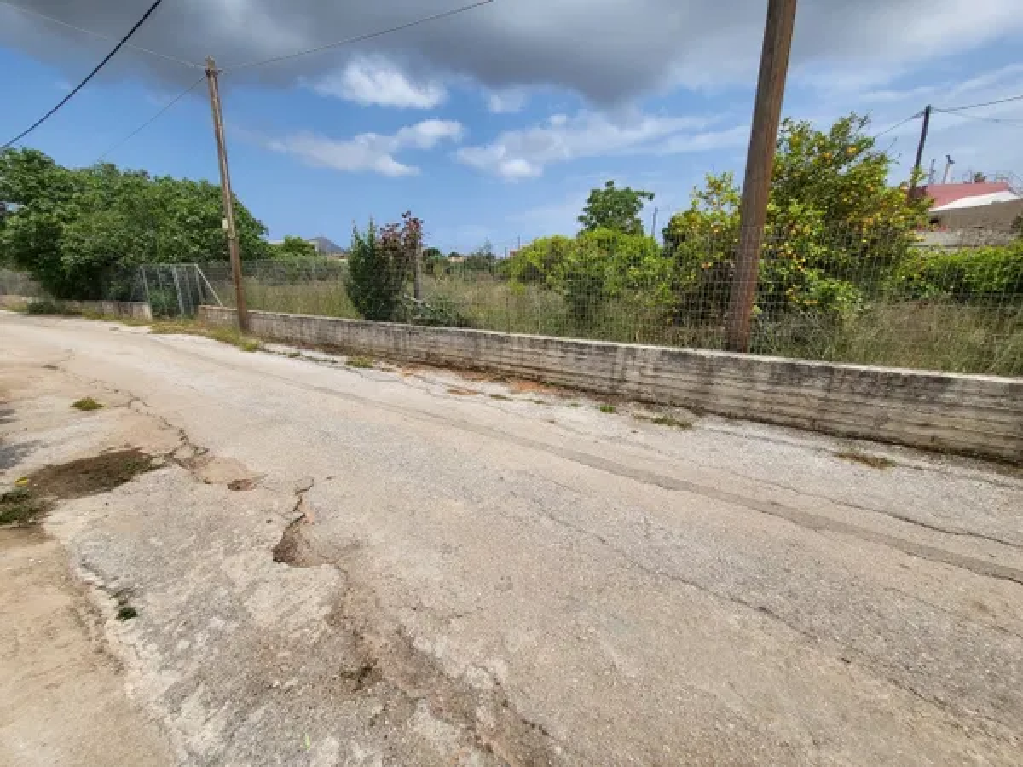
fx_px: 384
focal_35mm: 13
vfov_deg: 89.9
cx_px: 512
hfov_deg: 106.2
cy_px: 384
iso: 32
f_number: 2.2
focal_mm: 1.74
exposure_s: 1/1641
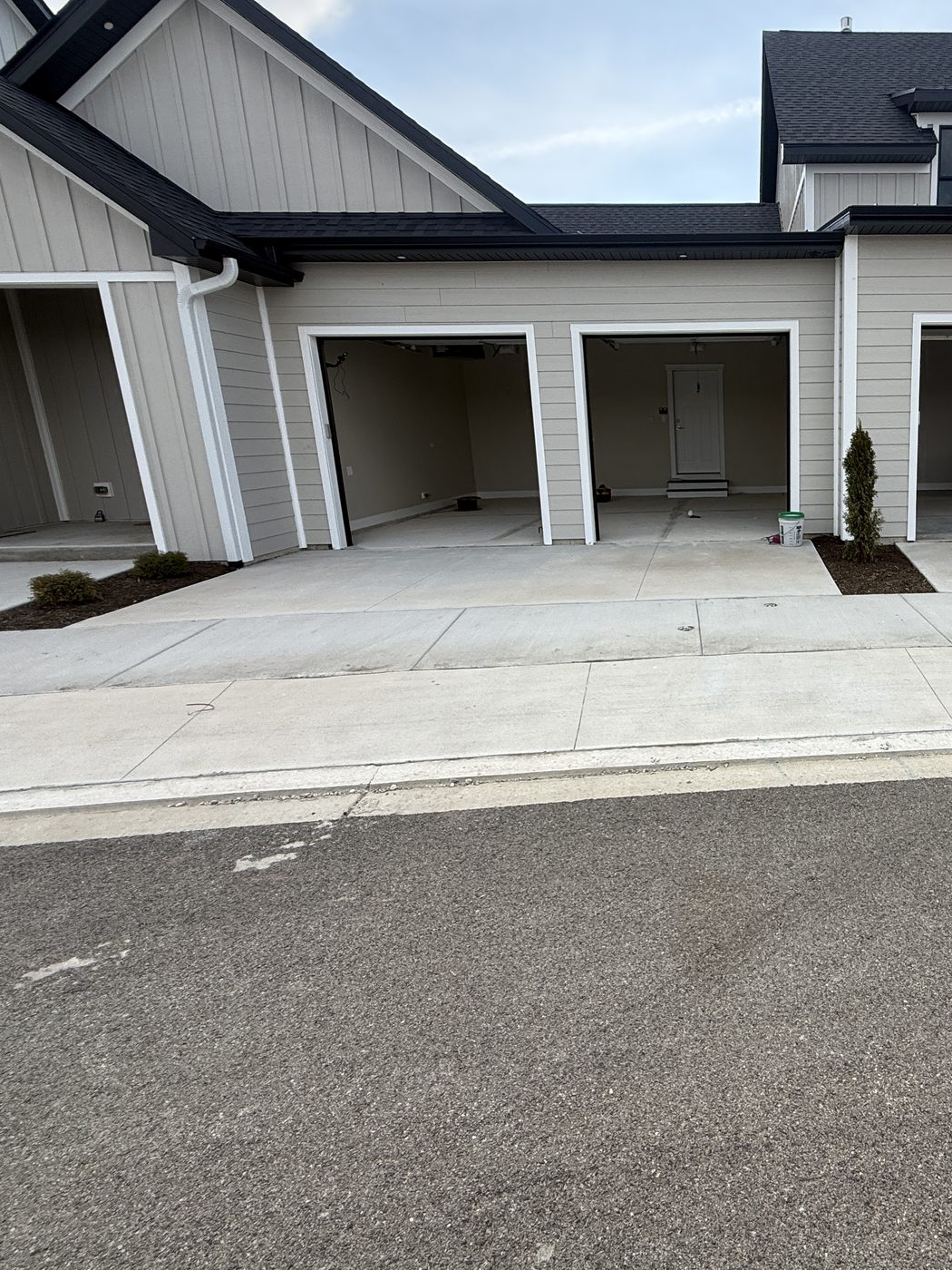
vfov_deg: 81.7
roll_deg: +1.3
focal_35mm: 20
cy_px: 600
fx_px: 733
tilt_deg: -12.6
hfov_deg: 60.3
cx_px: 770
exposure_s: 1/1125
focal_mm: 2.22
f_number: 2.2
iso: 50
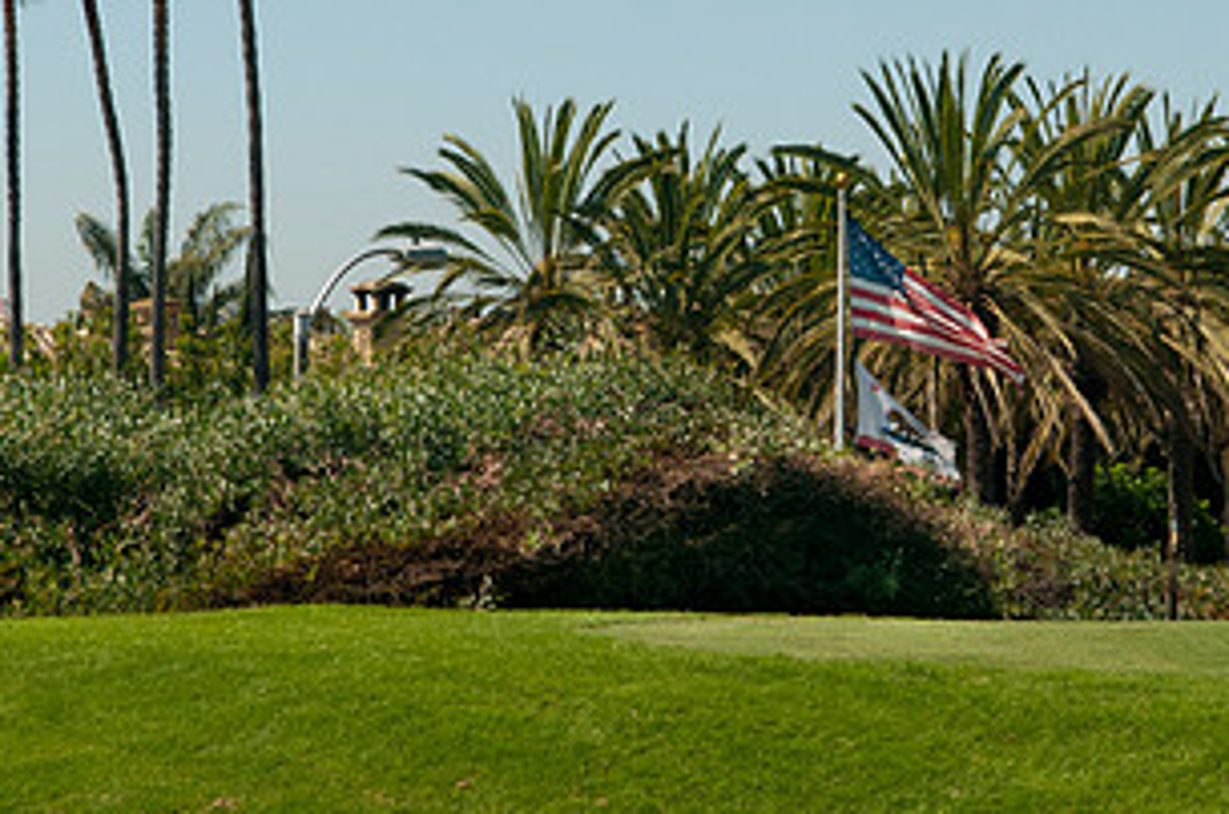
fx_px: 5349
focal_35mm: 157
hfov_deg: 13.1
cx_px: 874
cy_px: 163
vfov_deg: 8.7
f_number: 10
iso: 400
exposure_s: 1/320
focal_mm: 55
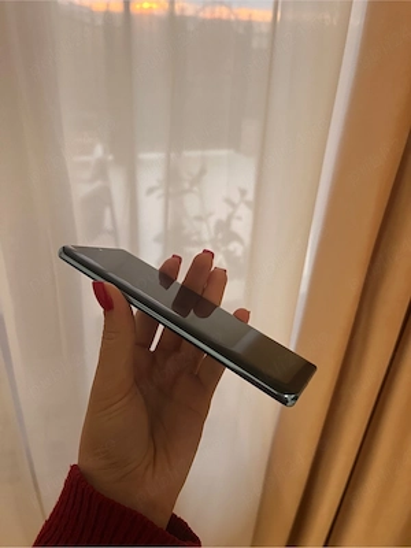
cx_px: 206
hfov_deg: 53.1
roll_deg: -2.8
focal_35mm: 26
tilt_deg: -29.3
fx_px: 412
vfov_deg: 67.3
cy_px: 274
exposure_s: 1/50
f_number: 1.6
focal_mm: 5.1
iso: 200
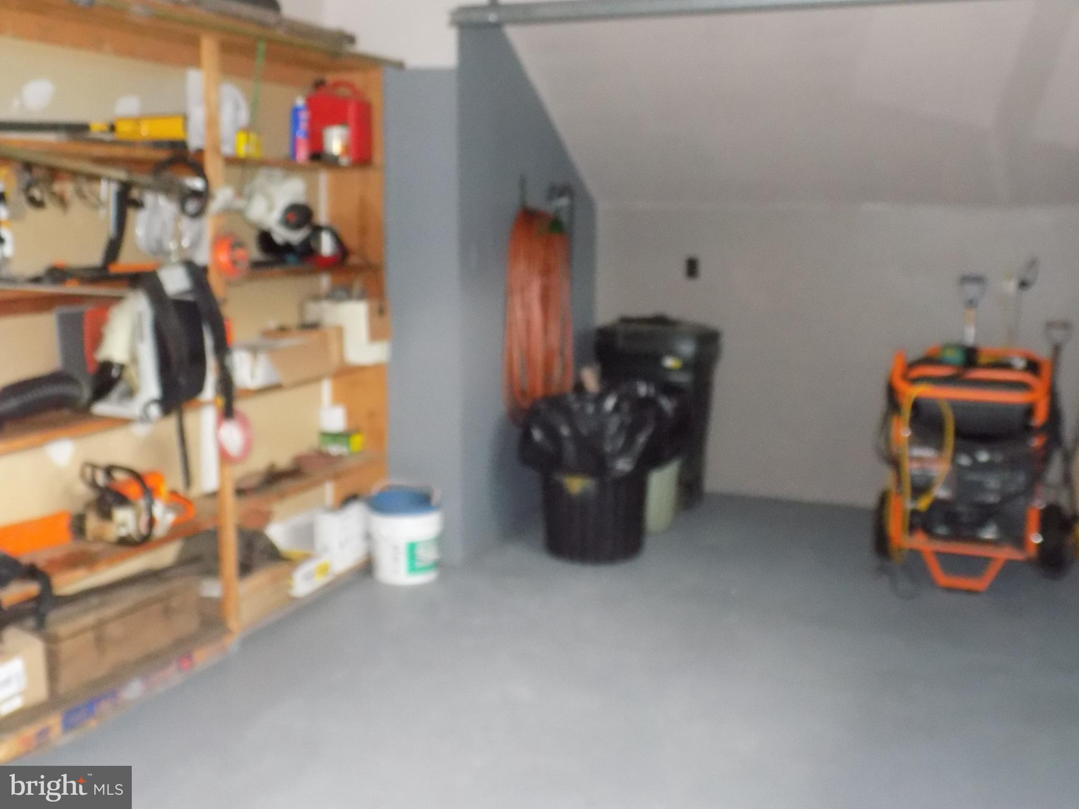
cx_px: 540
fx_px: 1154
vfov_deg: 38.7
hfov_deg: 50.1
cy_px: 404
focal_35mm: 37
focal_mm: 6.6
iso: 800
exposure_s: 1/30
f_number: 3.5
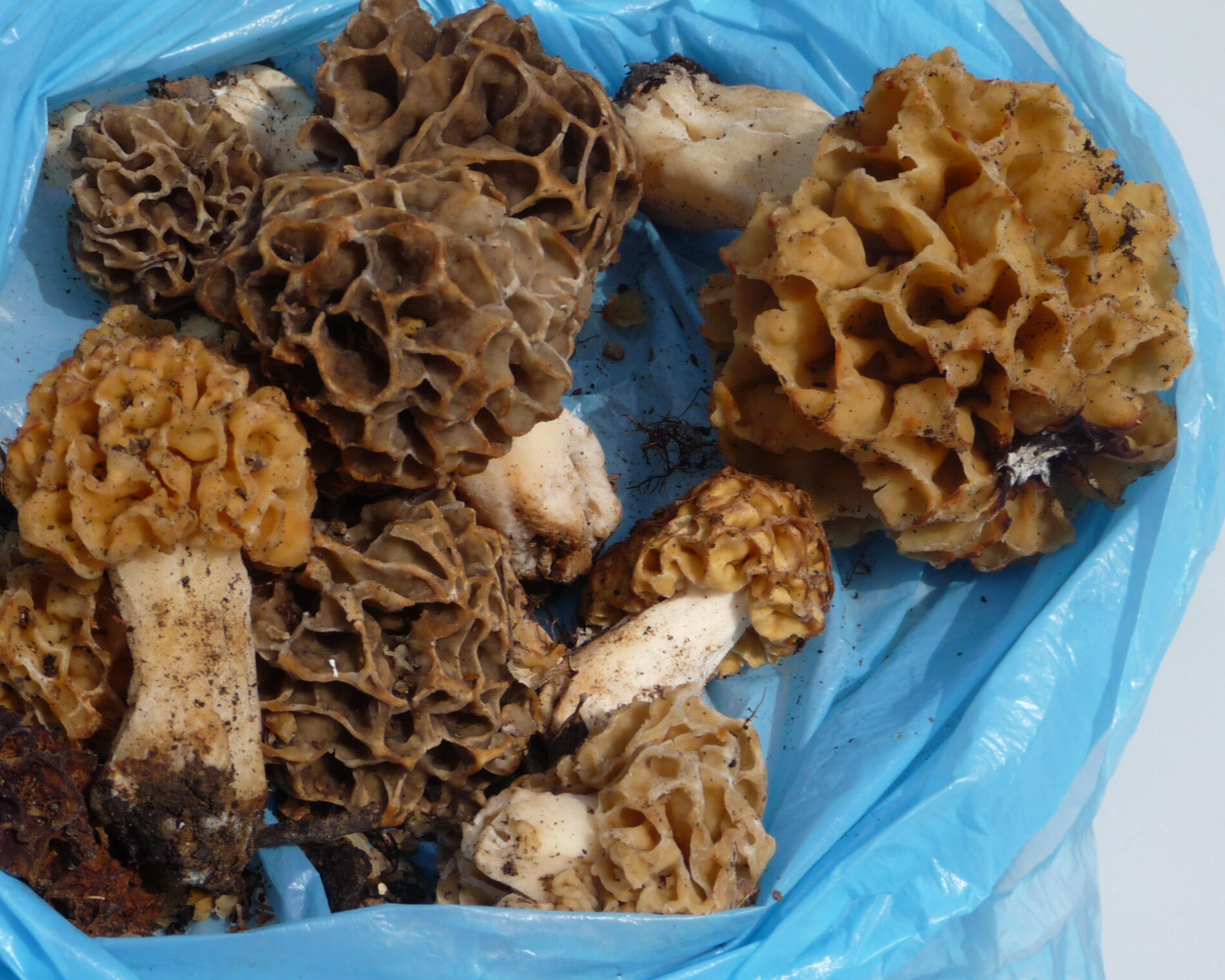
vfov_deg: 21.3
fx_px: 2610
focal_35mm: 72
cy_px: 551
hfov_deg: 26.4
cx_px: 628
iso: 100
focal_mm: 9.3
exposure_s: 1/250
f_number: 10
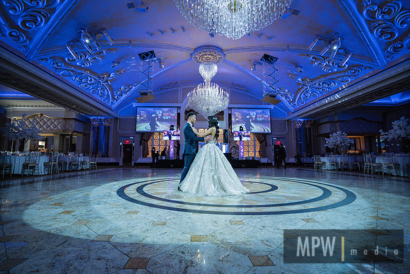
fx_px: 194
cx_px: 205
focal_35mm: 17
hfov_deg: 93.3
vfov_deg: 70.5
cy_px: 137
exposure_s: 1/250
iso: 1600
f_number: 2.8
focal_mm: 17
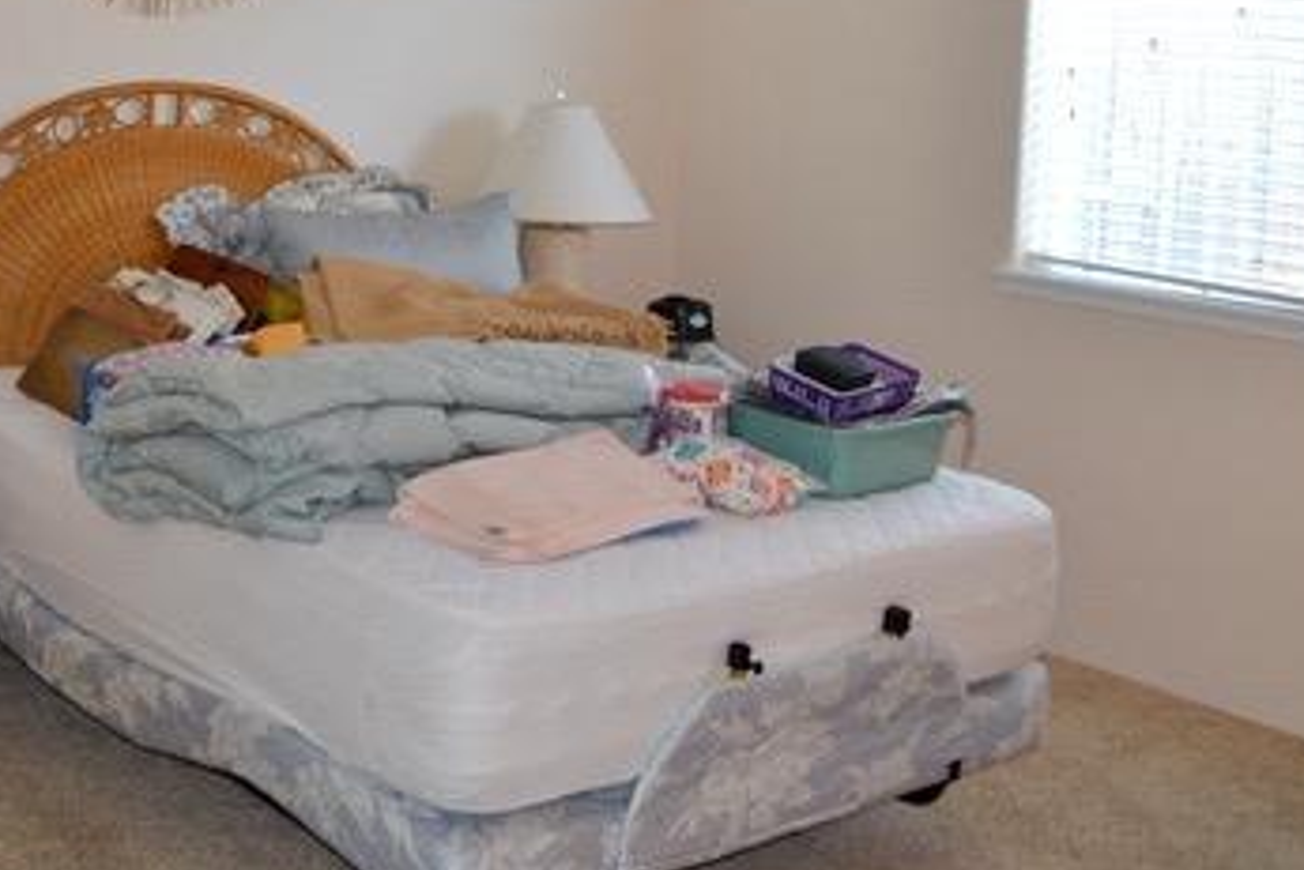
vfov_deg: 26.1
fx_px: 1812
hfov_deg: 38.9
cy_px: 89
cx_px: 388
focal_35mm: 50
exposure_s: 1/60
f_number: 3.5
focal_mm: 18
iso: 640
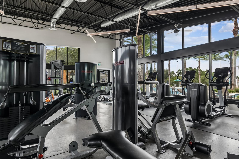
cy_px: 80
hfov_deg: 81.2
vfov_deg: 59.5
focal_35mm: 21
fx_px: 139
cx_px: 120
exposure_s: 1/10
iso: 100
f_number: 7.1
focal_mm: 14
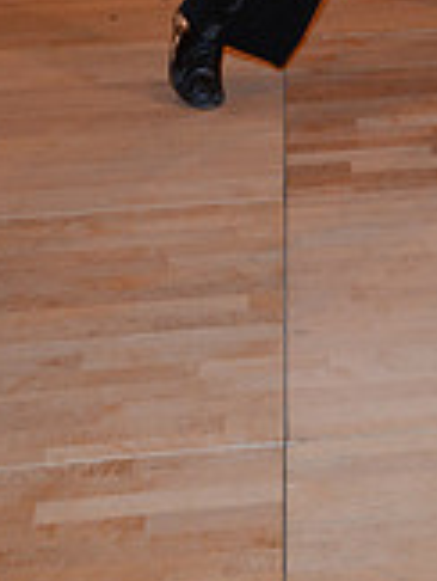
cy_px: -247
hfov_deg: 8.8
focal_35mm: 165
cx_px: 639
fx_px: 2770
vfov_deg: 11.5
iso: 2000
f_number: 4.5
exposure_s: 1/200
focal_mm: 48
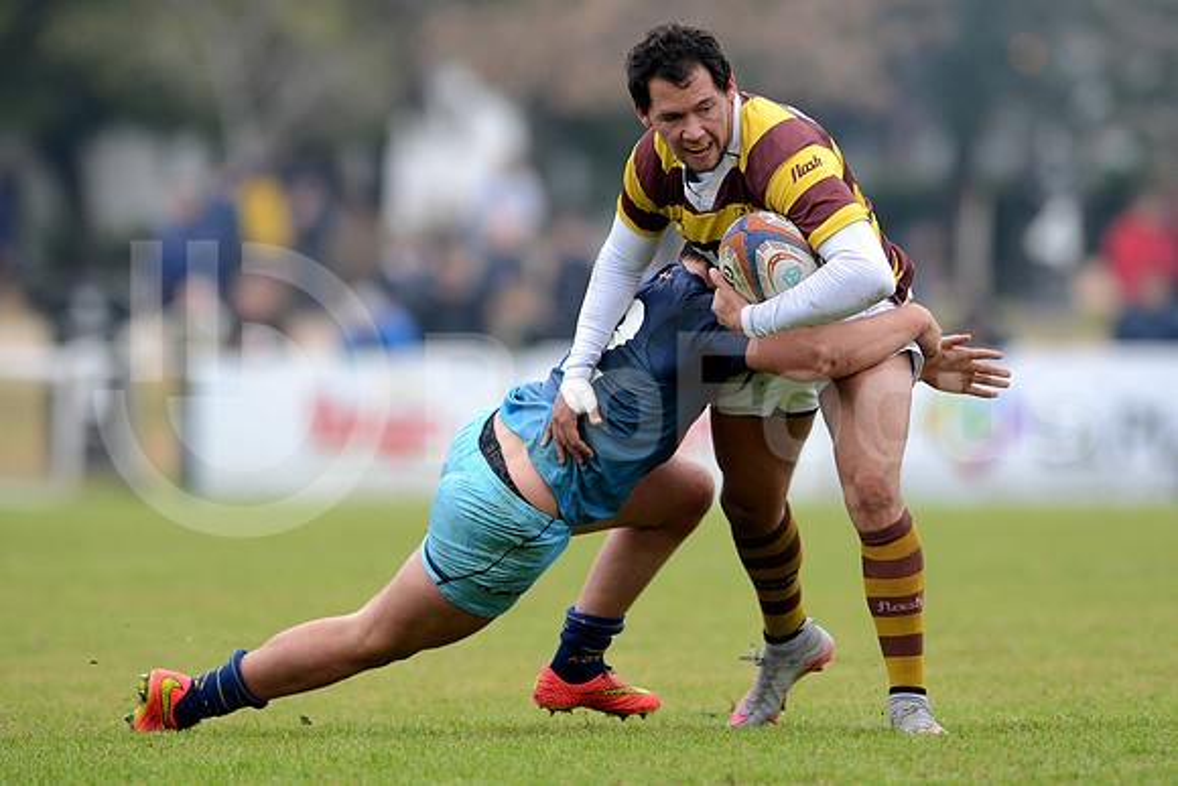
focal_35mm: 420
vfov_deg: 3.3
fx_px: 13746
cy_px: 393
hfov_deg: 4.9
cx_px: 589
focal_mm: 420
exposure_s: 1/1000
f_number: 4
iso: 800
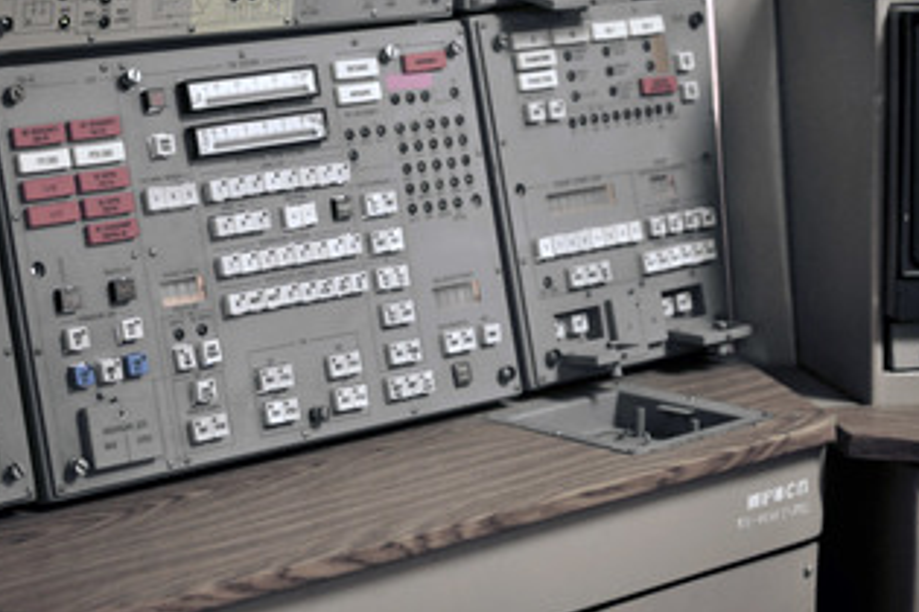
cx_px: 403
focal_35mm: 107
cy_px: 192
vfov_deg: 12.8
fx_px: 2731
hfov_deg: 19.1
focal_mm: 50
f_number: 2.5
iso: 1600
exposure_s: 1/25
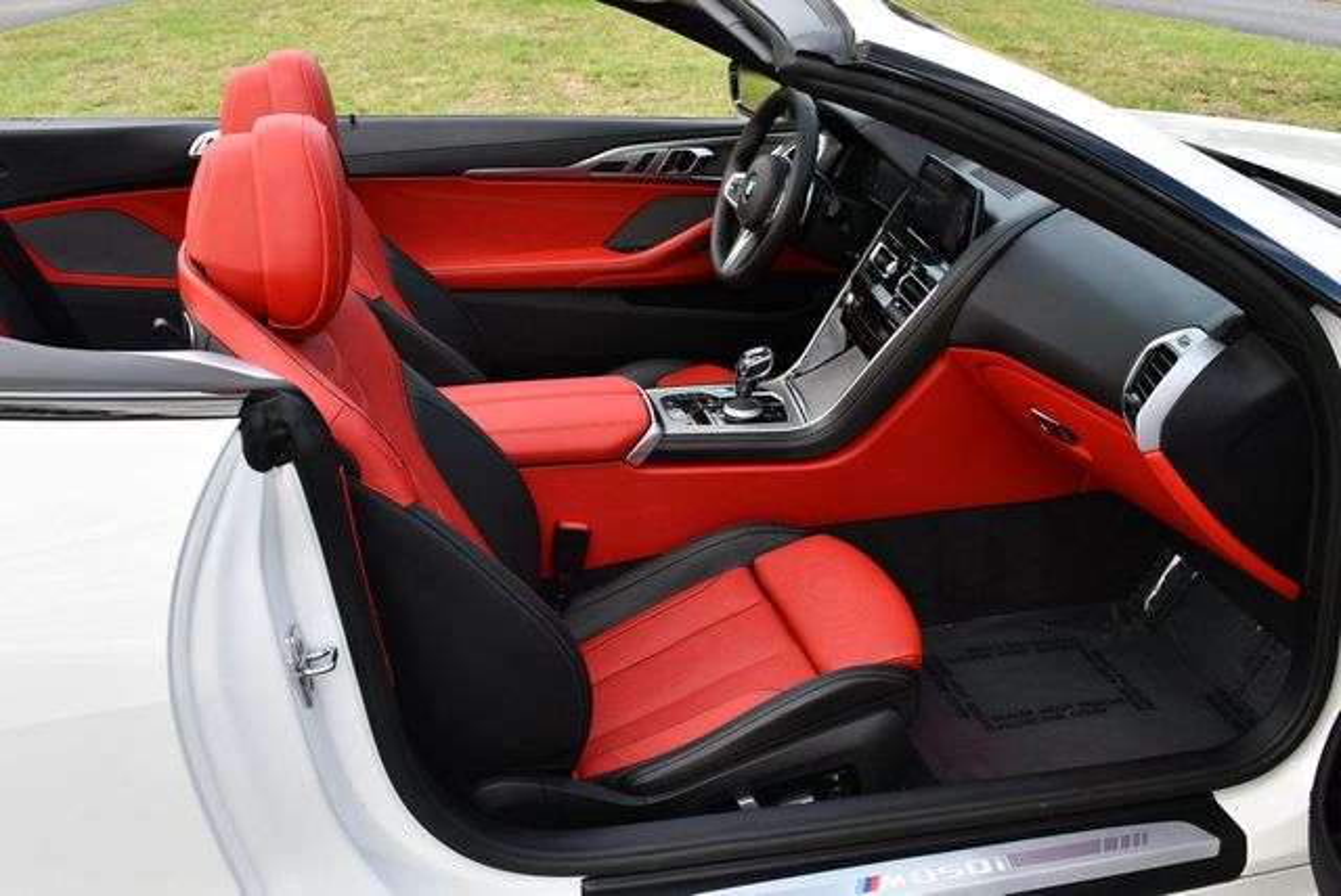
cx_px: 670
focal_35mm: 36
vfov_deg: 36.9
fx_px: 1342
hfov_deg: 53.1
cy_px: 448
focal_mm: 18
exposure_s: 1/250
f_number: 5.6
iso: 250
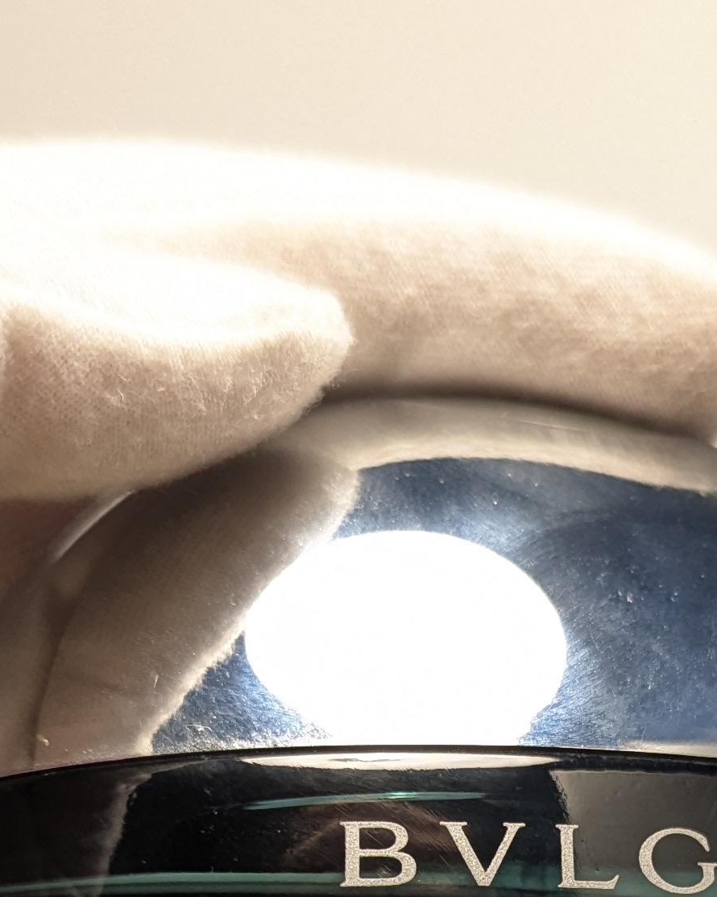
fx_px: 2282
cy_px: 1094
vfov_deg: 20.7
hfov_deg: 17.8
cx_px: 524
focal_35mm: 86
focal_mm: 6.81
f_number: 1.85
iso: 253
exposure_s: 1/90
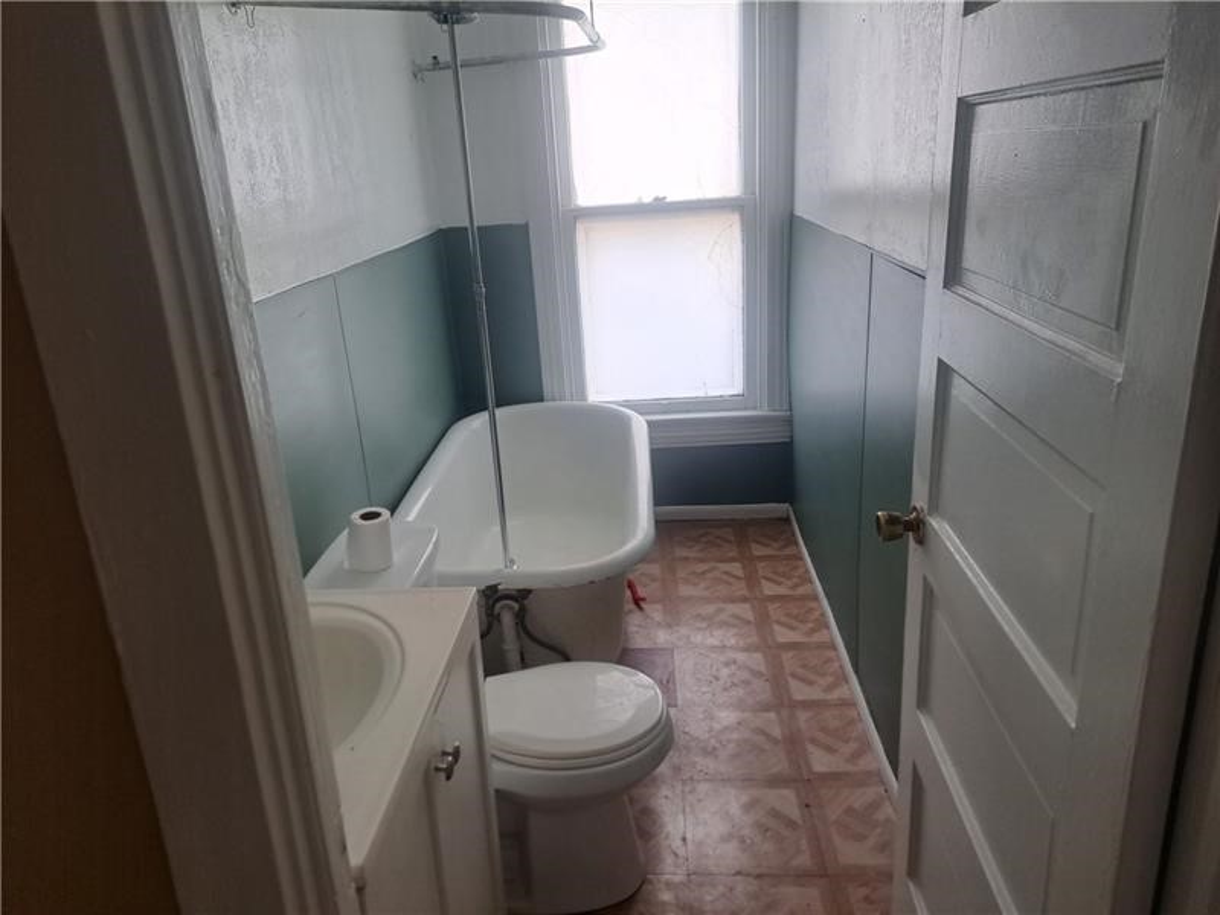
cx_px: 610
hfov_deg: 71.6
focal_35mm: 24
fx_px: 846
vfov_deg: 56.8
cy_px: 458
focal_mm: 5.23
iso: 50
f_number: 1.8
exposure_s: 1/120
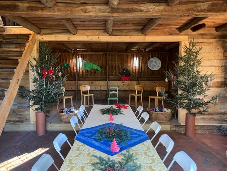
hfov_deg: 63.4
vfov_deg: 49.7
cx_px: 114
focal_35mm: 28
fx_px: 184
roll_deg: +0.5
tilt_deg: -2.9
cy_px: 86
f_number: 1.8
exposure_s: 1/60
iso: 200
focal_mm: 3.99
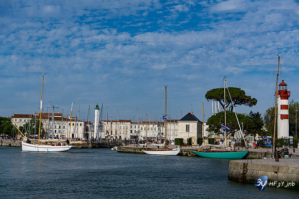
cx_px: 150
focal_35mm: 58
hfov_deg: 34.5
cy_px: 100
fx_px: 482
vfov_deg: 23.4
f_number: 8
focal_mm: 58
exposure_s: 1/1000
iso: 64
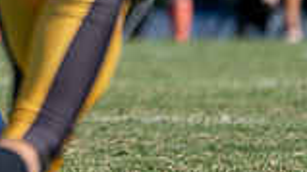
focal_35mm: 1527
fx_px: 12416
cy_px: -190
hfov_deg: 1.4
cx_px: -167
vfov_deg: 0.8
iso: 200
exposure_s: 1/1600
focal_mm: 318
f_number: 5.6
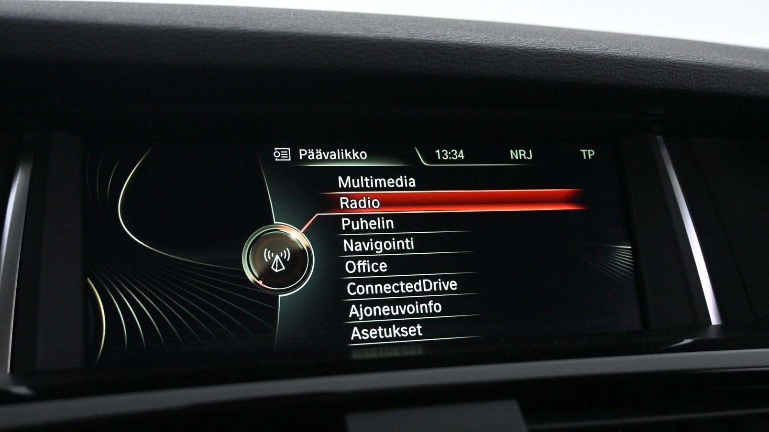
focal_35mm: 39
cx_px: 383
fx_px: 791
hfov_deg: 51.9
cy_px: 241
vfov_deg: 30.5
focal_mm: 24.5
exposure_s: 1/50
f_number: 4.2
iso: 3200
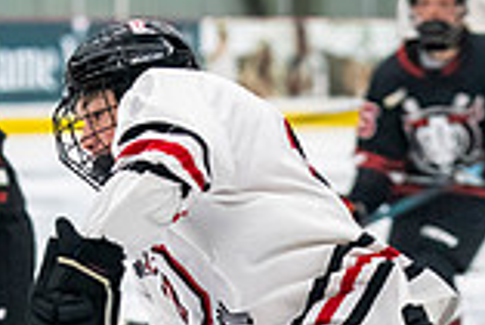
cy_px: 572
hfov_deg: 4.6
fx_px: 5974
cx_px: 302
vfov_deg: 3.1
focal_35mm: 443
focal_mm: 100
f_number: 3.2
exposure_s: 1/800
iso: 2500
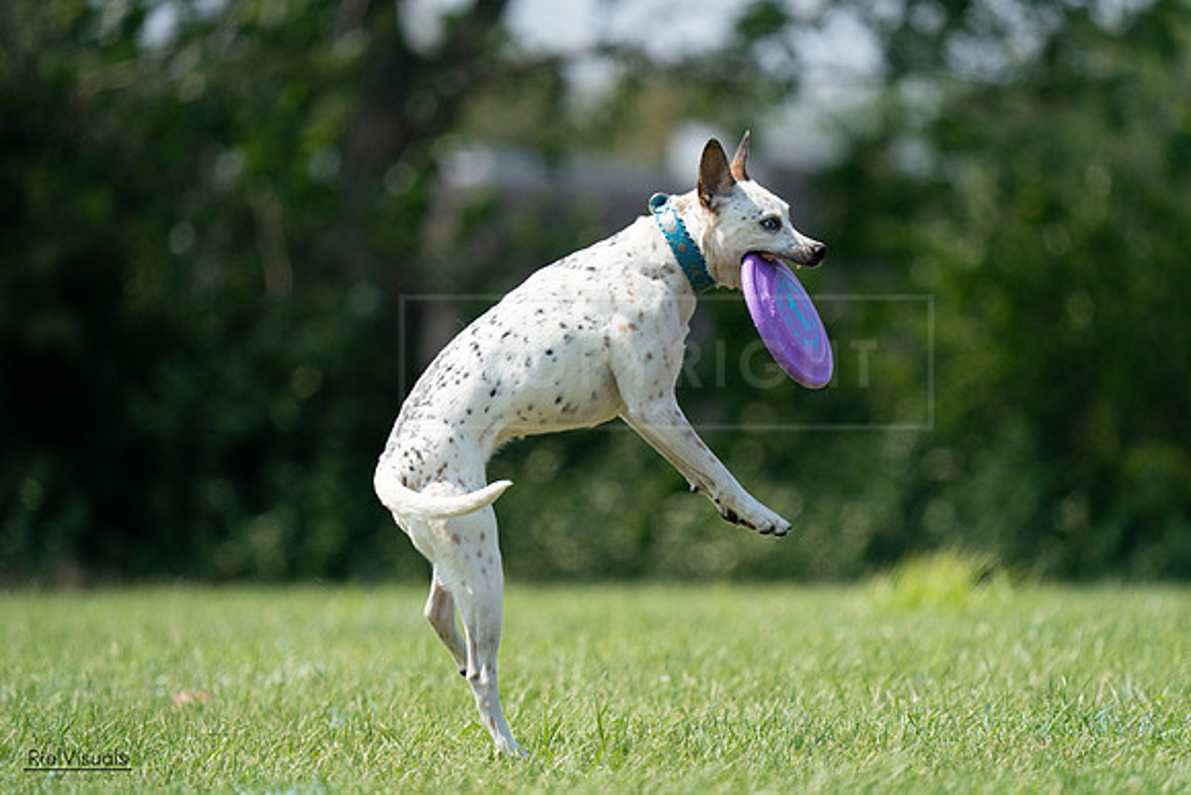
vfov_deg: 2.8
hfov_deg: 4.3
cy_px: 398
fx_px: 16048
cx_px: 596
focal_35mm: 485
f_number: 6.3
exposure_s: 1/4000
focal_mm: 485
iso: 1000
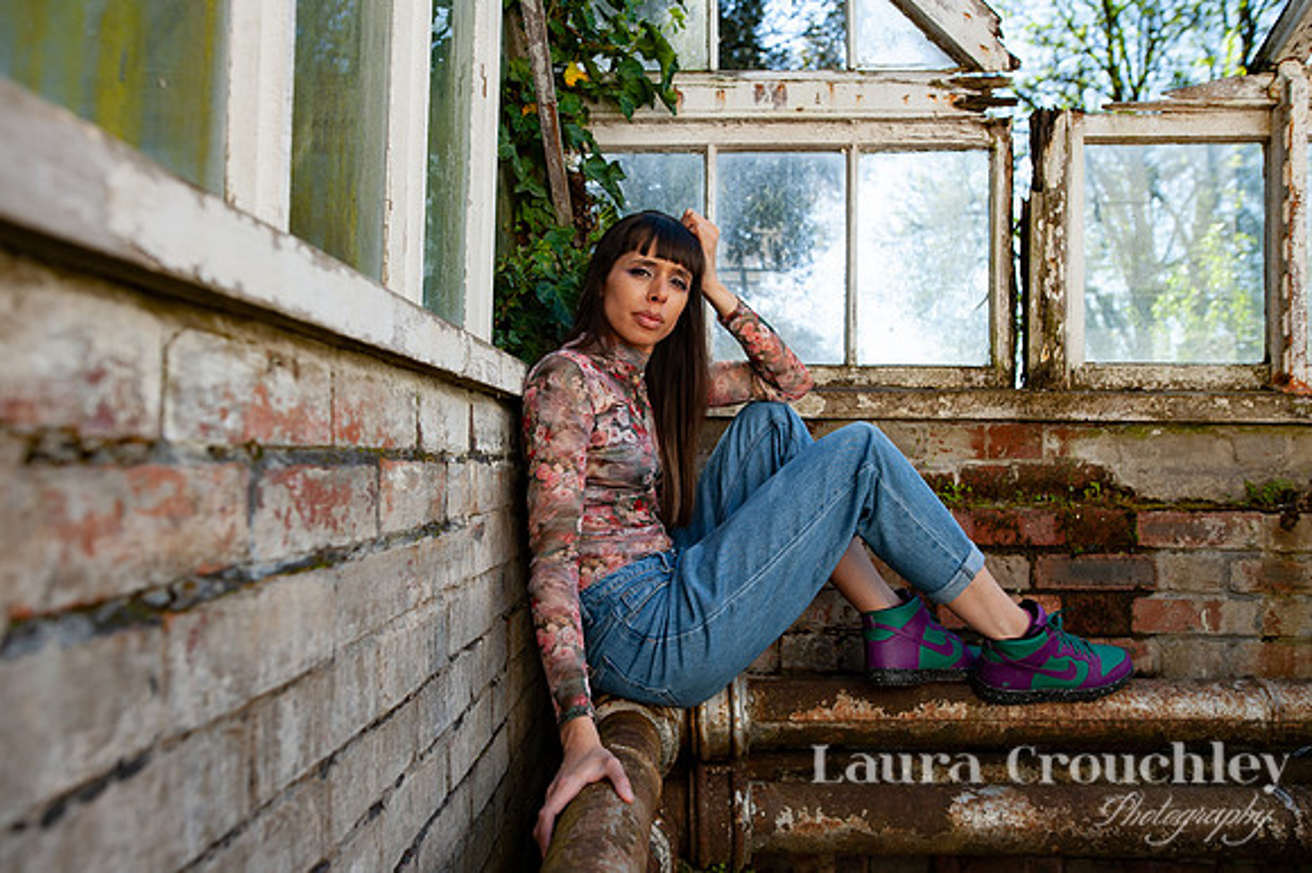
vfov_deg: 50.3
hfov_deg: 70.4
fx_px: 930
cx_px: 632
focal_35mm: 26
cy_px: 435
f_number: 3.5
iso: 320
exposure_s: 1/1000
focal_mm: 24
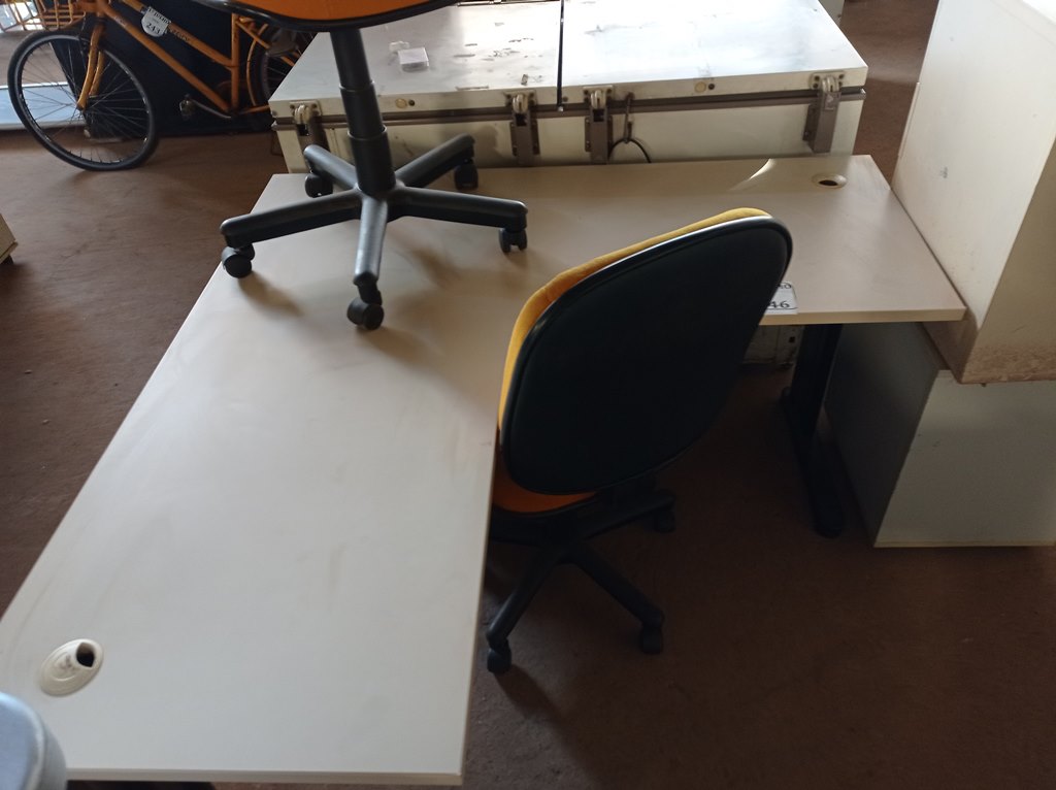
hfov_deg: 63.5
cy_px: 395
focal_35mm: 28
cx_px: 528
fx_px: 853
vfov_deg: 49.7
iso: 226
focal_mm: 4.7
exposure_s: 1/30
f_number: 1.79
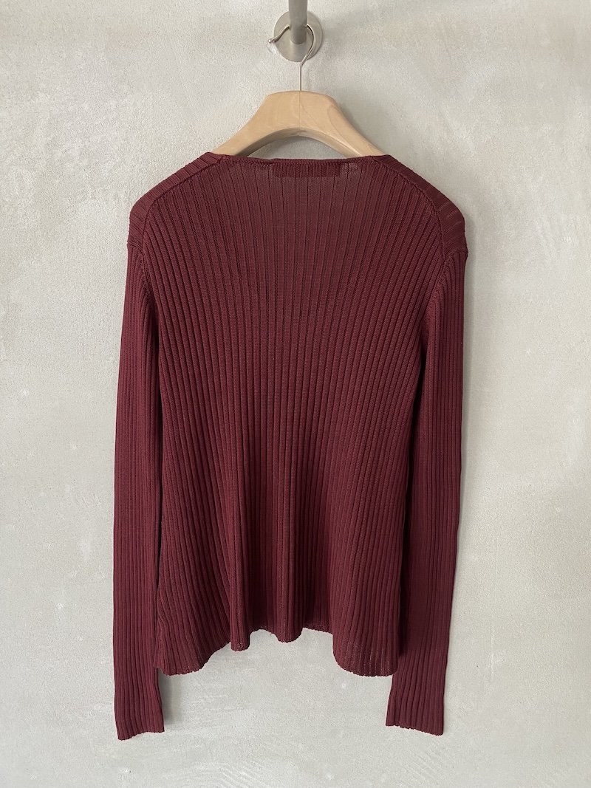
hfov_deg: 53.1
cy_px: 394
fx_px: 592
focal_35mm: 26
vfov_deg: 67.3
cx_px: 296
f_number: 1.8
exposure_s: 1/60
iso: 125
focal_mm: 4.25
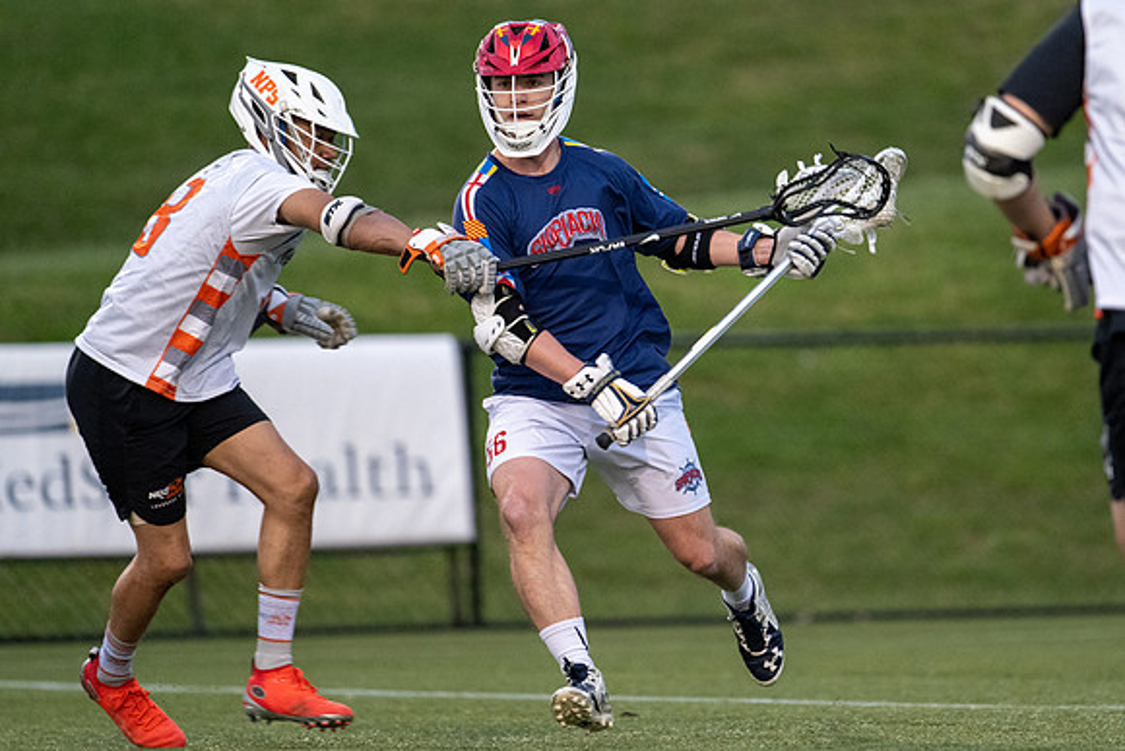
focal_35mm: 507
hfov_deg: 4.1
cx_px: 713
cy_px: 300
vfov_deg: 2.7
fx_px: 15846
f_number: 4.5
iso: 5000
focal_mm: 400
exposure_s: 1/800
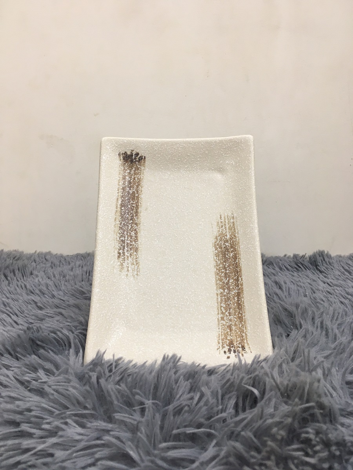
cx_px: 176
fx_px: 394
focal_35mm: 29
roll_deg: -1.4
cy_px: 235
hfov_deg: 48.2
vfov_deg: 61.7
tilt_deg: -10.8
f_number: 2.2
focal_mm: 4.15
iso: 80
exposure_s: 1/33
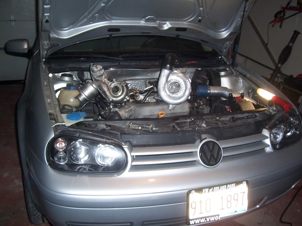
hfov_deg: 54.0
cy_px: 113
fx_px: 297
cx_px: 151
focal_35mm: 34
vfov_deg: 41.8
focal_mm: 5.6
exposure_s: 1/60
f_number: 2.7
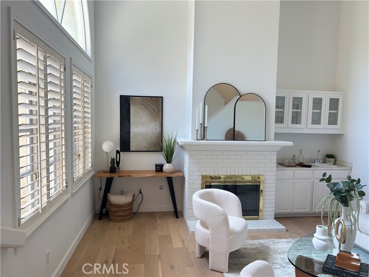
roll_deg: -0.1
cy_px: 138
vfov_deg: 53.1
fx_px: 277
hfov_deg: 67.3
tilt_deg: -3.9
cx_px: 184
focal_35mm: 26
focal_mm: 5.7
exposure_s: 1/120
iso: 50
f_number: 1.5
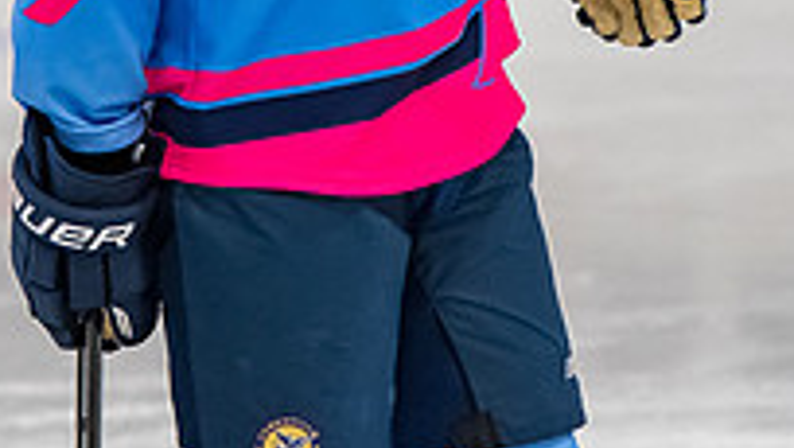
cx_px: 358
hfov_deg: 2.6
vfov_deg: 1.5
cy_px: -247
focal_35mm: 828
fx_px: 17442
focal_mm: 185
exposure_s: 1/800
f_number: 3.5
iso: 2500
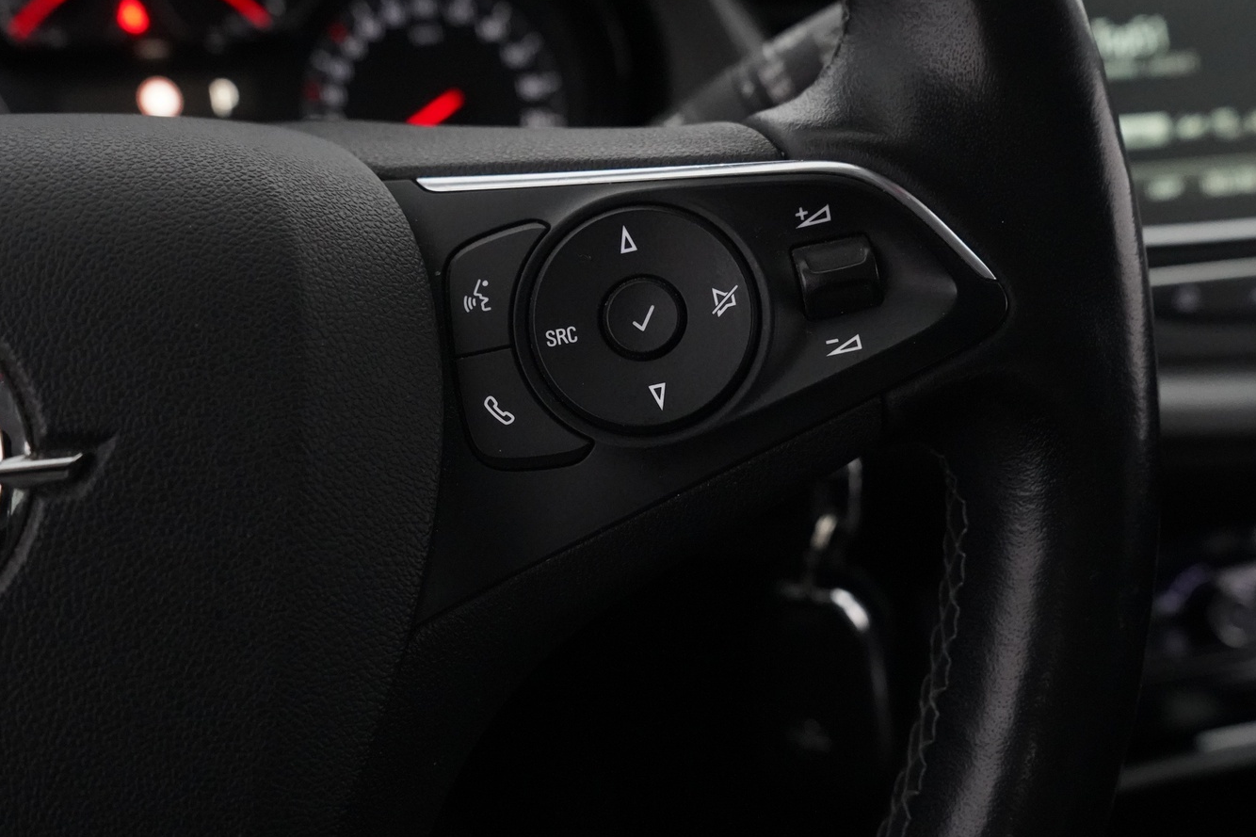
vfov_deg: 38.9
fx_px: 1186
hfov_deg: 55.8
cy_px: 445
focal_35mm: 34
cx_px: 623
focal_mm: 28
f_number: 6.3
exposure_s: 1/60
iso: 12800
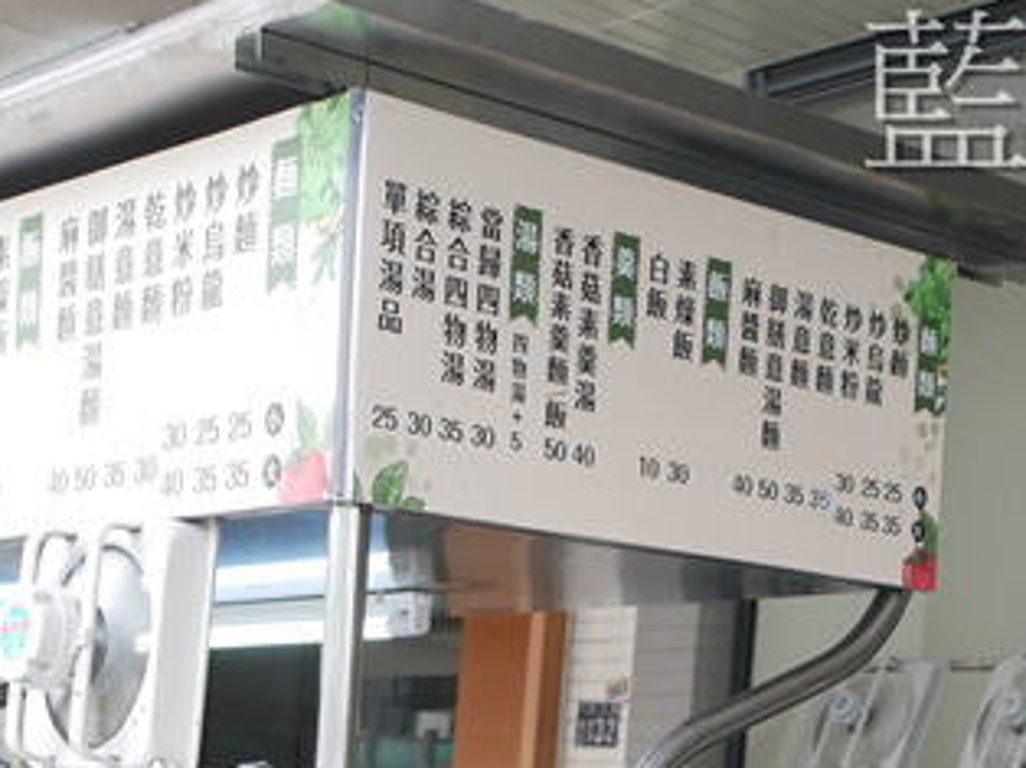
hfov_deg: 22.7
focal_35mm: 86
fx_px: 2547
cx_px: 670
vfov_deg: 16.2
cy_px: 1018
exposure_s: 1/200
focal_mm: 15
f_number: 2.5
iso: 200
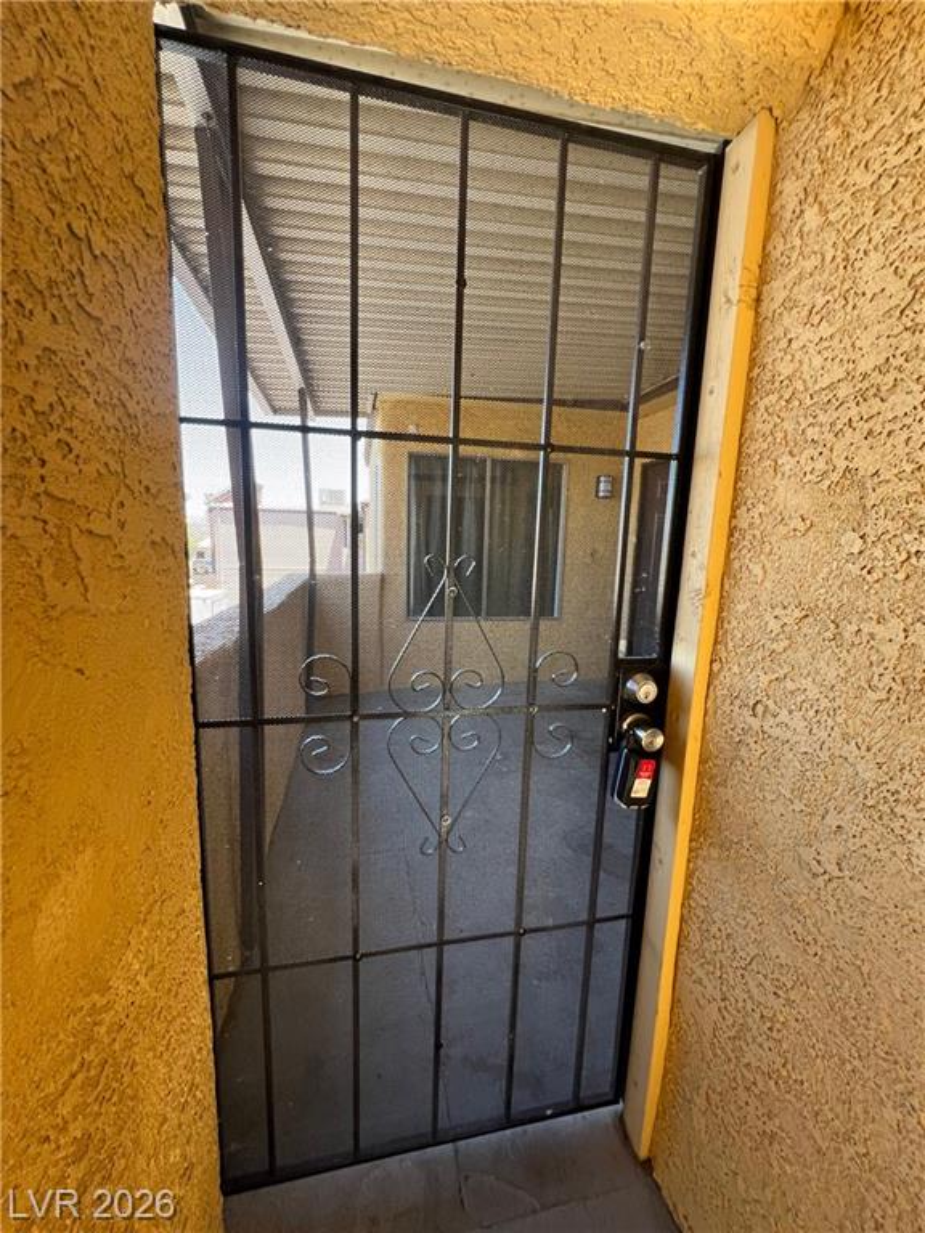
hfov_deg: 89.9
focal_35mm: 13
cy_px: 616
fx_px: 463
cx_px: 462
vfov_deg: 106.2
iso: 125
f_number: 1.8
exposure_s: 1/99
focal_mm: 1.57
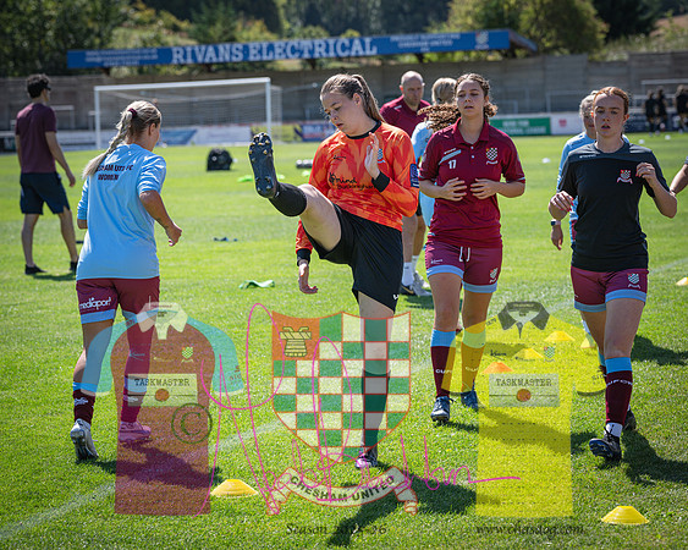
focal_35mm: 108
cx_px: 374
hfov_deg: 17.8
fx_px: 2200
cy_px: 270
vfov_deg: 14.2
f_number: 4
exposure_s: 1/1250
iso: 200
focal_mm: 92
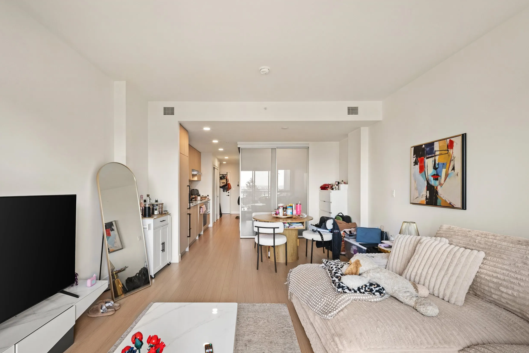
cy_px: 181
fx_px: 220
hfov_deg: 100.0
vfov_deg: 77.3
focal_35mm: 15
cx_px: 236
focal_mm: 12
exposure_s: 1/20
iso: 400
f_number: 7.1
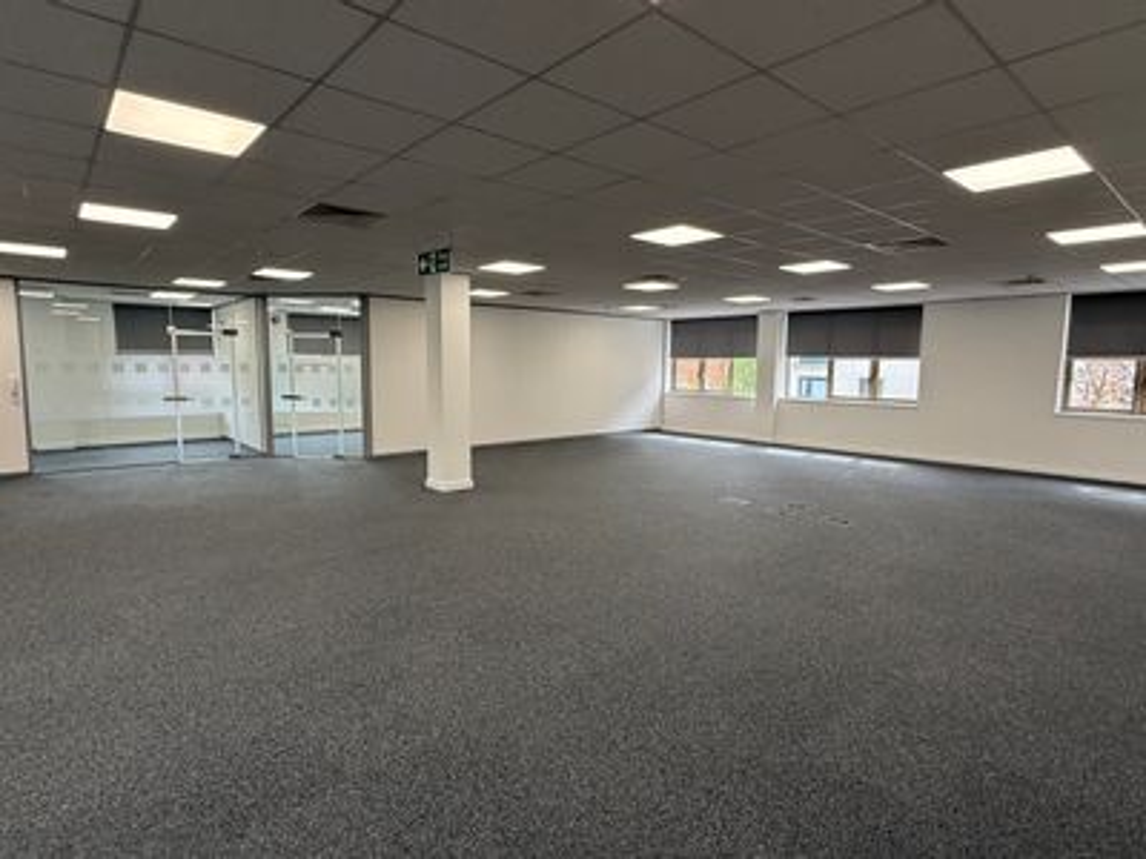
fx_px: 463
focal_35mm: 14
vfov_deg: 85.7
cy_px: 430
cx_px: 573
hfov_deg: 102.1
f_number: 2.2
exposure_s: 1/99
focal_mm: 2.22
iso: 100
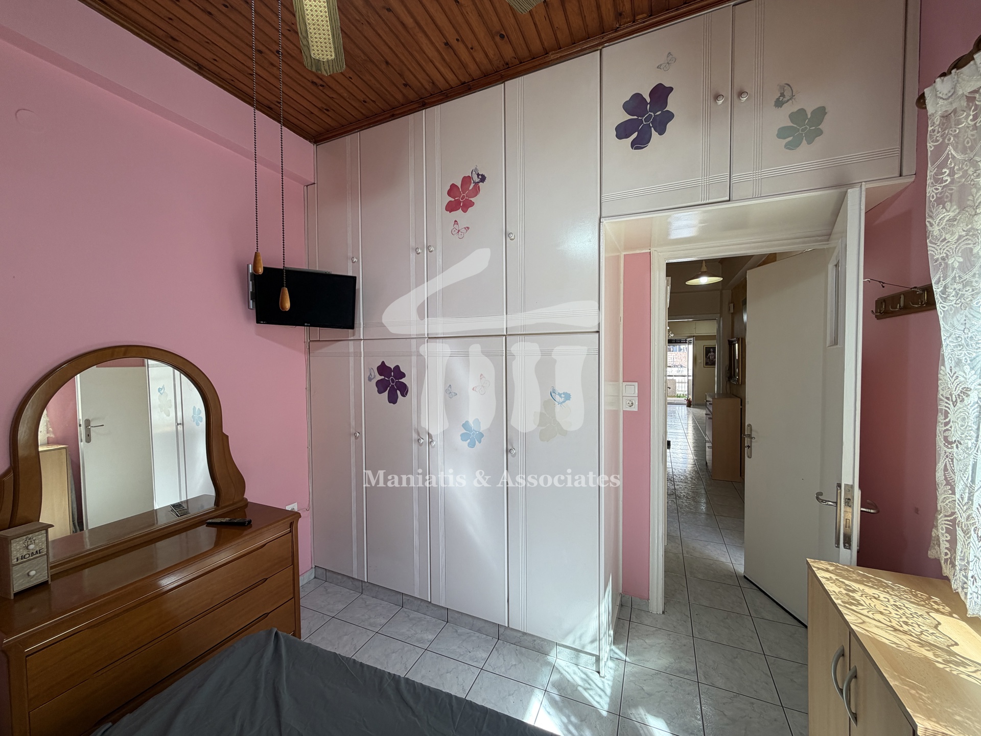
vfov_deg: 85.7
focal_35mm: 14
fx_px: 397
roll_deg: +0.3
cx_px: 490
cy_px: 368
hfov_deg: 102.1
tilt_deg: -1.3
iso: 64
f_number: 2.2
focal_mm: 2.22
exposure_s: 1/100
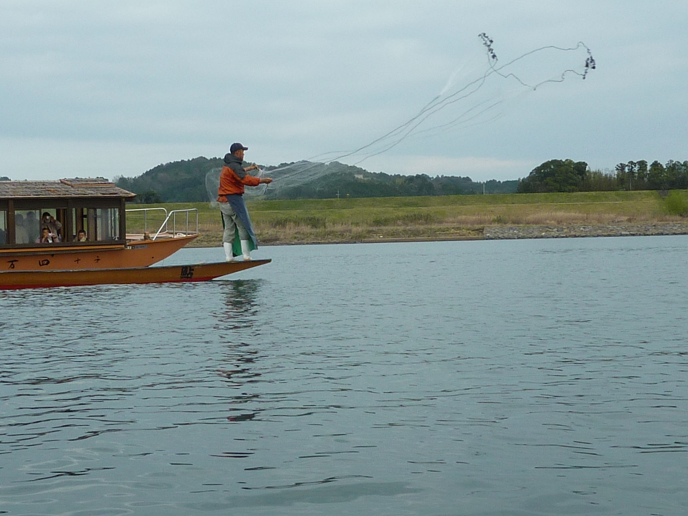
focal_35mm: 60
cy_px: 243
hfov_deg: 32.1
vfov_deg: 24.4
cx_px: 268
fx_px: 1192
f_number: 4
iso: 80
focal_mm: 4.1
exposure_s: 1/320
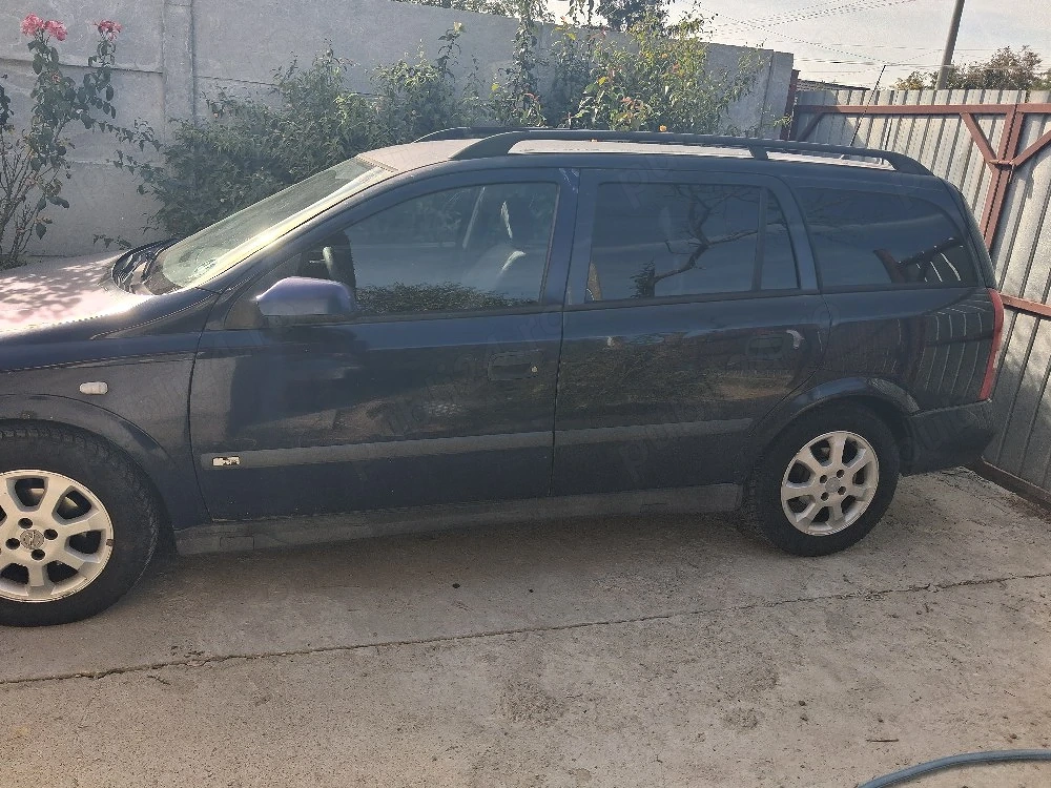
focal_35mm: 27
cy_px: 394
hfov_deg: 65.3
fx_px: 820
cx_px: 526
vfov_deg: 51.4
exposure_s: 1/385
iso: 25
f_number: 1.8
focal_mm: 4
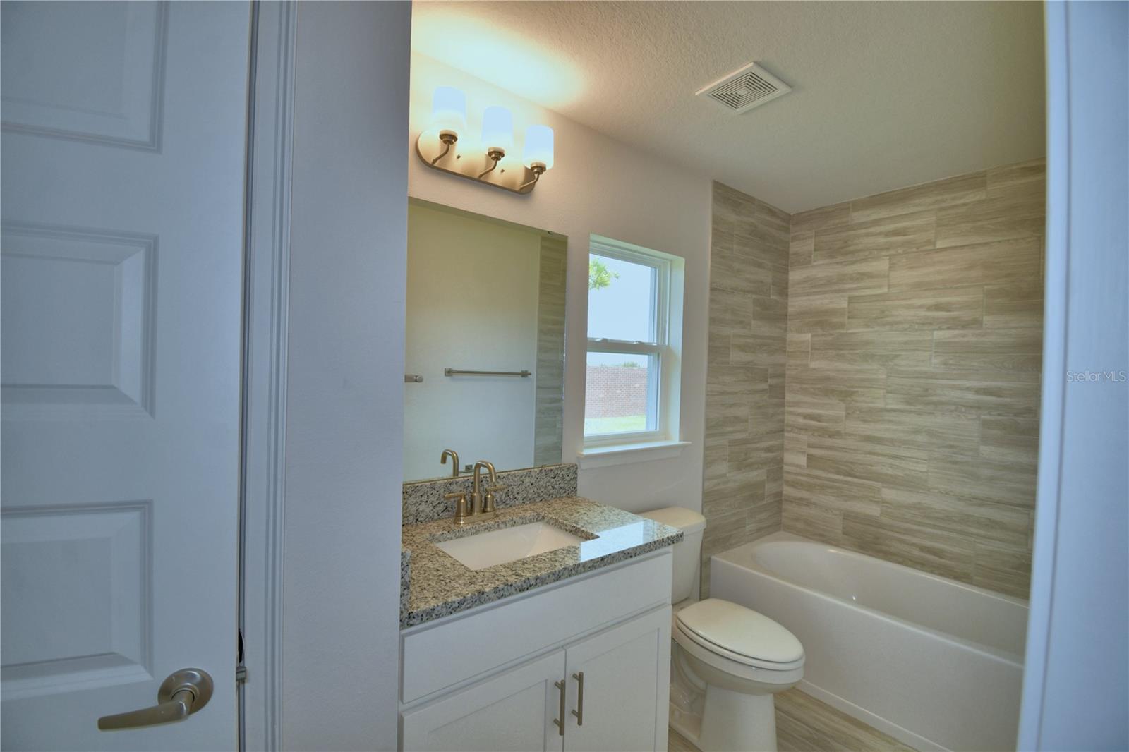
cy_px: 376
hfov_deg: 100.4
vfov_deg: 77.3
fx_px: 470
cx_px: 564
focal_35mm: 15
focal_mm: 10
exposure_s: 1/60
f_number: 4.5
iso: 125
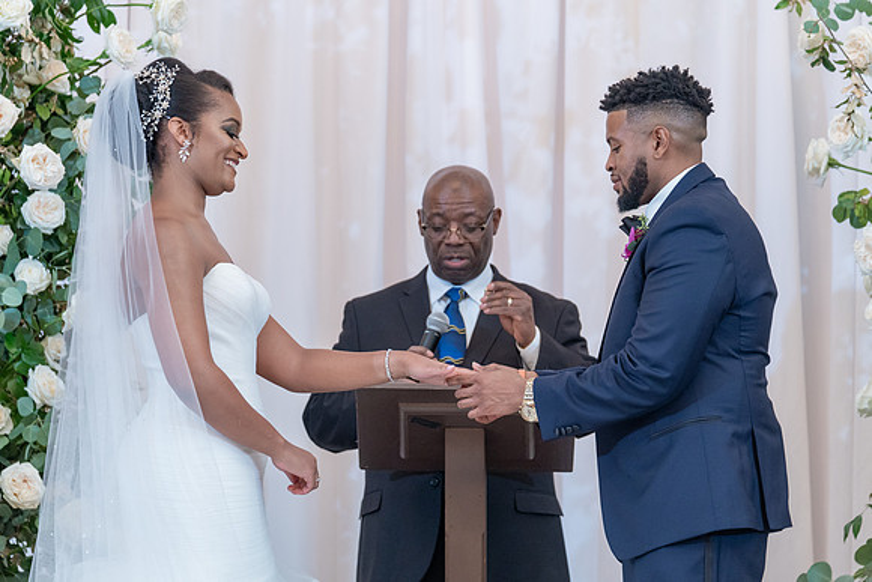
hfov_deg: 11.3
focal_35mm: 182
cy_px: 278
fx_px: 4416
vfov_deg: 7.5
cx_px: 460
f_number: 4
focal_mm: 171
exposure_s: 1/100
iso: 2000
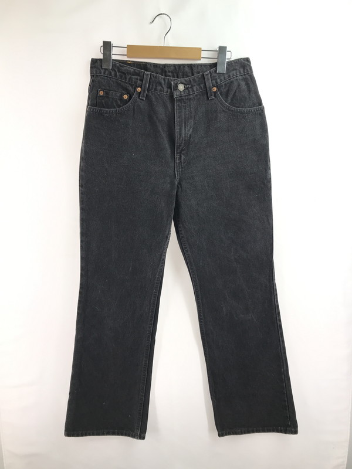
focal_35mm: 28
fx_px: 380
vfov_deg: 63.4
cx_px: 176
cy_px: 234
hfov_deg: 49.7
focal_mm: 3.99
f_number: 1.8
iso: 25
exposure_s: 1/100
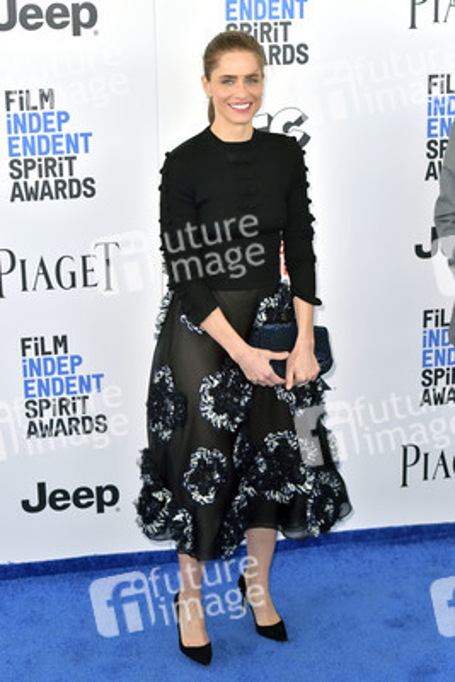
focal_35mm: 70
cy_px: 341
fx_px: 1326
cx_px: 228
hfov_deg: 19.5
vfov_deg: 28.8
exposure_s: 1/320
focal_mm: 70
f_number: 6.3
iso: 500
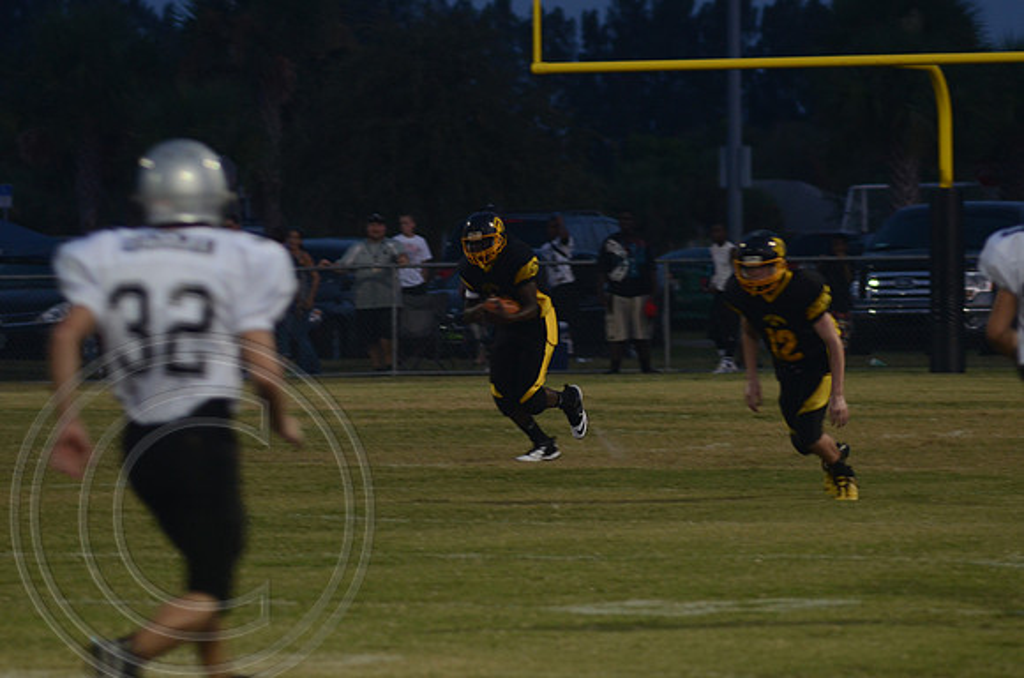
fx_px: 8515
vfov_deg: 4.6
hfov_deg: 6.9
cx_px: 512
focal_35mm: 300
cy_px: 339
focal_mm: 200
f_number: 5.6
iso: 1000
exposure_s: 1/100
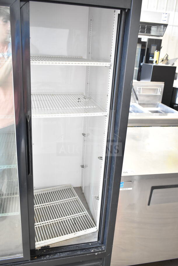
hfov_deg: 41.7
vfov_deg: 59.5
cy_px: 133
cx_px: 89
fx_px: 233
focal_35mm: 32
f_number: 4.5
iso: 1600
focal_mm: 21
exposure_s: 1/80
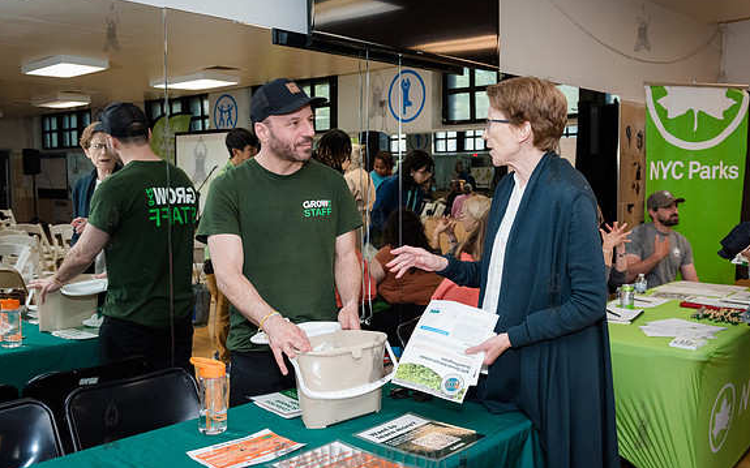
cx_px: 396
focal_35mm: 35
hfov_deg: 55.3
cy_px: 226
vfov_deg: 36.2
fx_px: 715
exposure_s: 1/250
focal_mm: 32
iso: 4000
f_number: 4.5
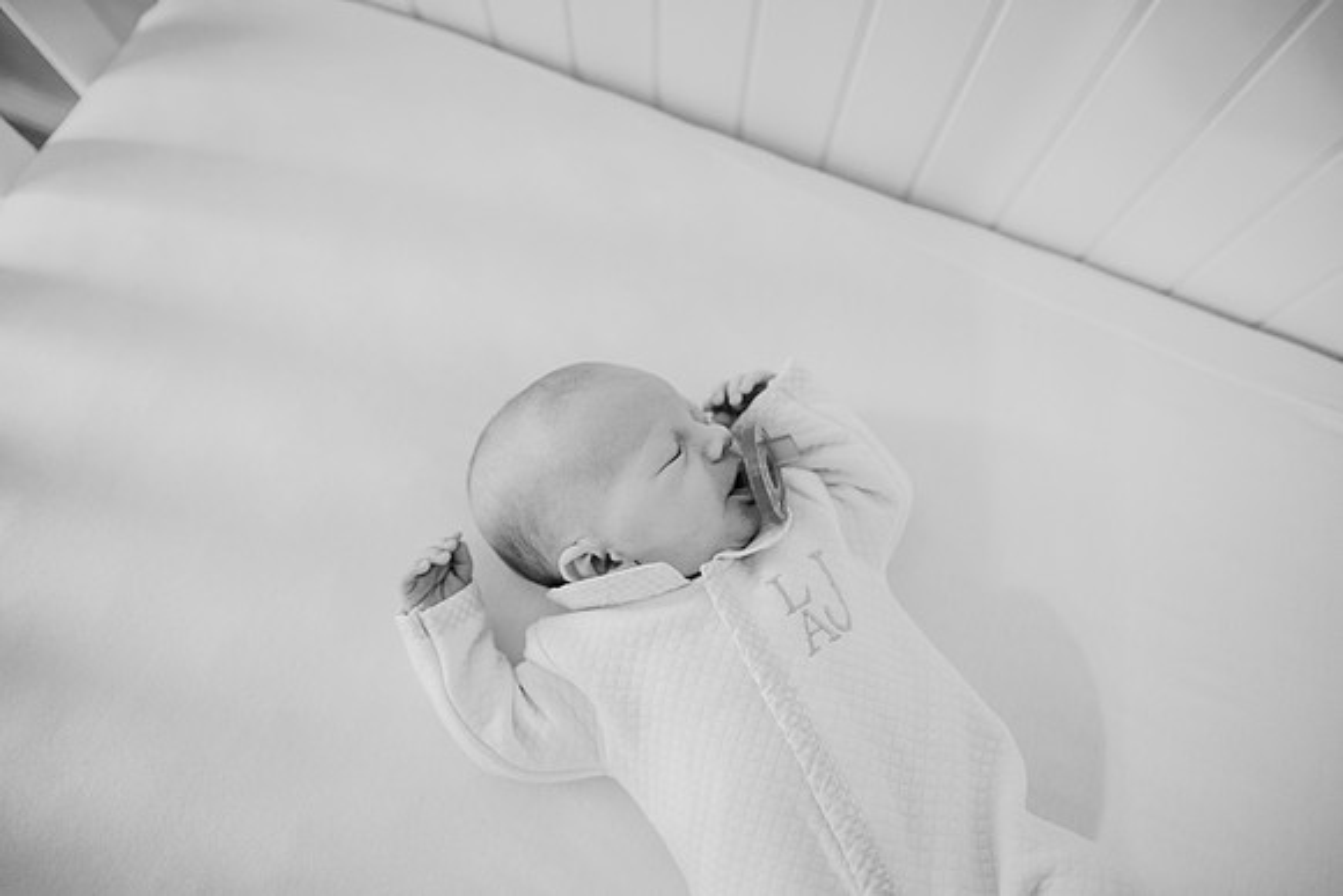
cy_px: 448
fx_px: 896
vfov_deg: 53.2
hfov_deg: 73.7
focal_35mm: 24
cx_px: 672
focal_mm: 24
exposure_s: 1/160
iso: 800
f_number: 2.2
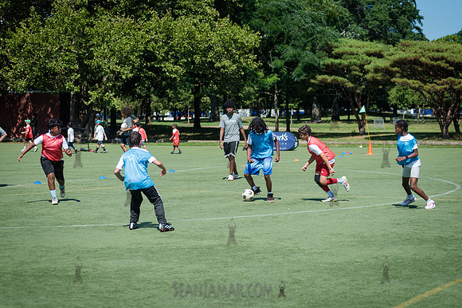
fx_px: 1136
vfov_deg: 15.4
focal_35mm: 89
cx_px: 256
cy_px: 171
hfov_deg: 23.0
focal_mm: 80
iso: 200
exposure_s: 1/1600
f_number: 4
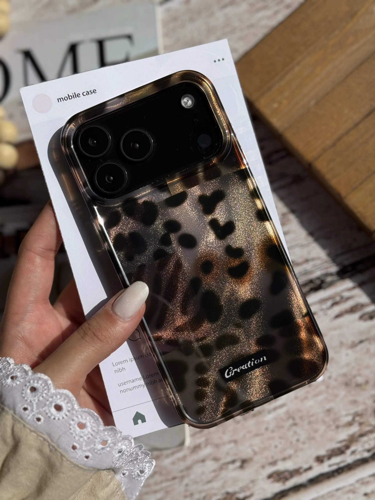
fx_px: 693
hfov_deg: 30.3
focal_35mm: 48
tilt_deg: -77.9
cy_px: 250
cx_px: 188
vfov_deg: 39.7
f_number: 1.78
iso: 100
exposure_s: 1/8772
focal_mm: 6.76
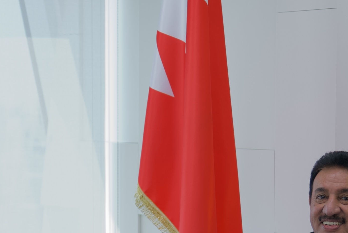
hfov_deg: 16.6
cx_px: 52
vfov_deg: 11.1
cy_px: 256
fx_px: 1180
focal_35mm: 122
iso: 400
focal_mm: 50
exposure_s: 1/200
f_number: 2.8
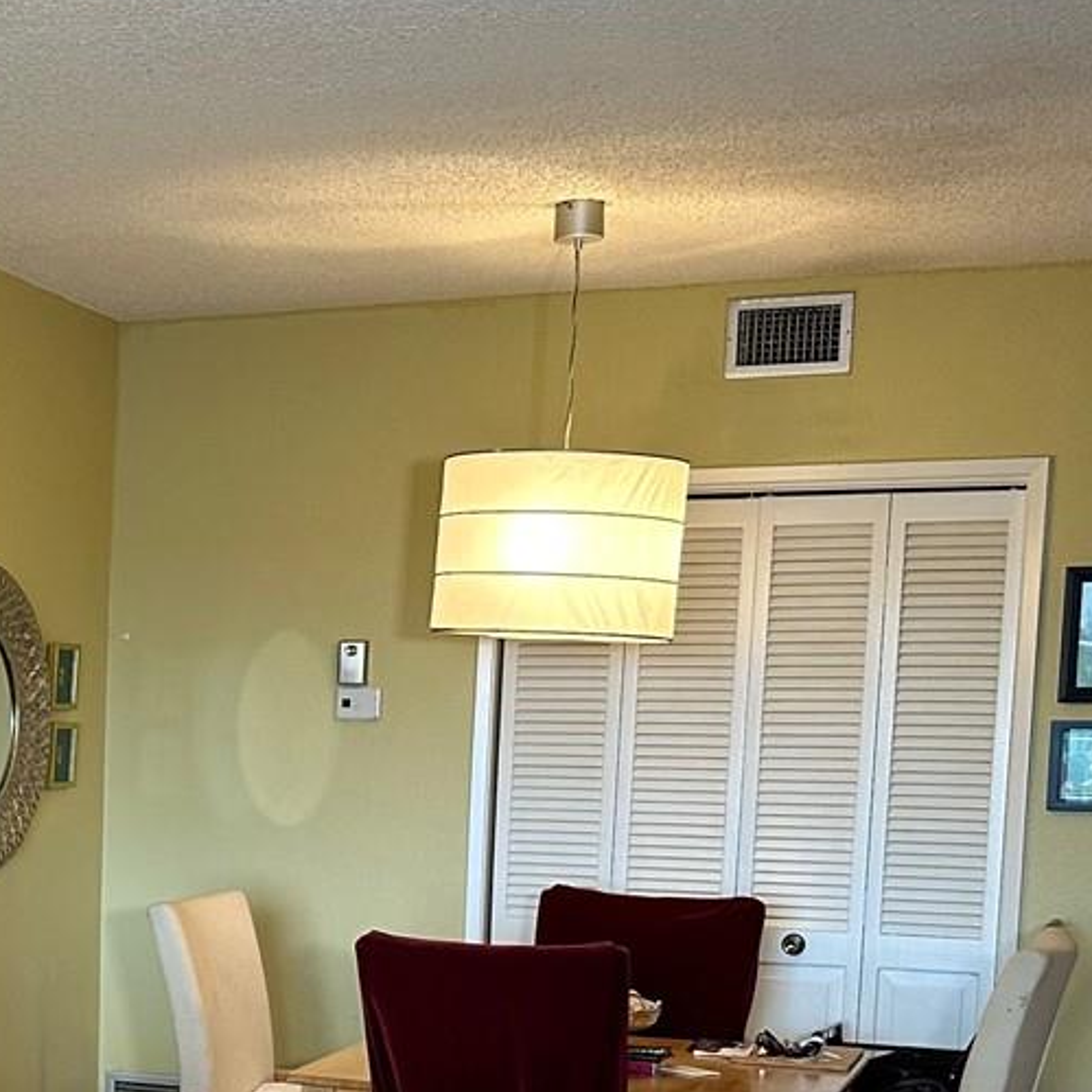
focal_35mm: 68
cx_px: -98
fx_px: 2427
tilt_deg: -5.9
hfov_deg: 23.8
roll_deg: -1.1
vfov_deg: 24.7
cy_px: 974
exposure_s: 1/120
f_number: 1.78
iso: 200
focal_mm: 6.86
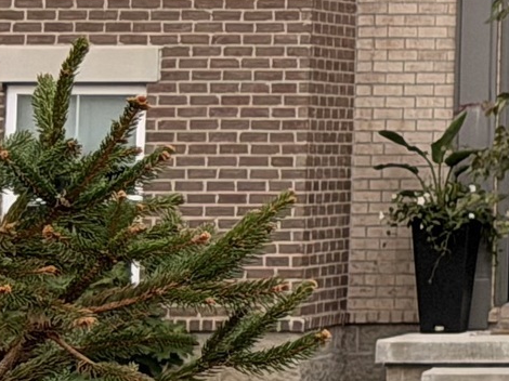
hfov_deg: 5.8
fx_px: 4615
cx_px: 1584
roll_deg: -0.3
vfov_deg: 4.7
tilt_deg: +4.6
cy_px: -257
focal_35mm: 314
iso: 64
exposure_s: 1/1377
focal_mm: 6.76
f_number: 1.78
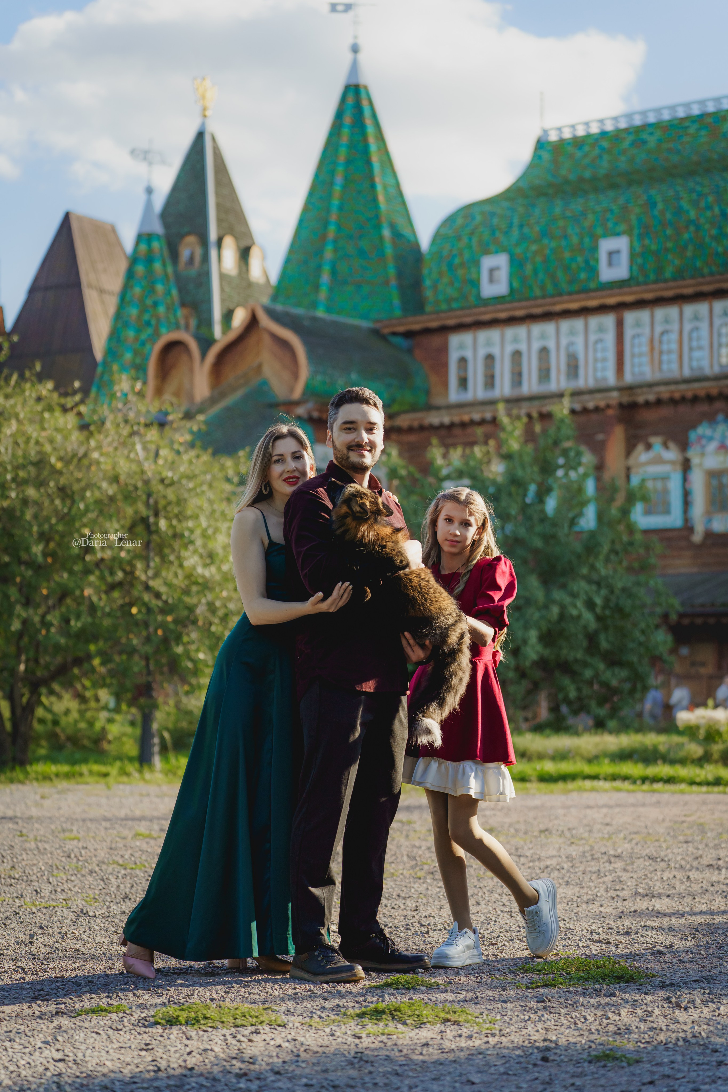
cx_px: 364
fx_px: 2405
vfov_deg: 25.6
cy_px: 546
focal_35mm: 79
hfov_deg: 17.2
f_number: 2.8
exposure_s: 1/1600
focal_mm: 79.3
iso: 320
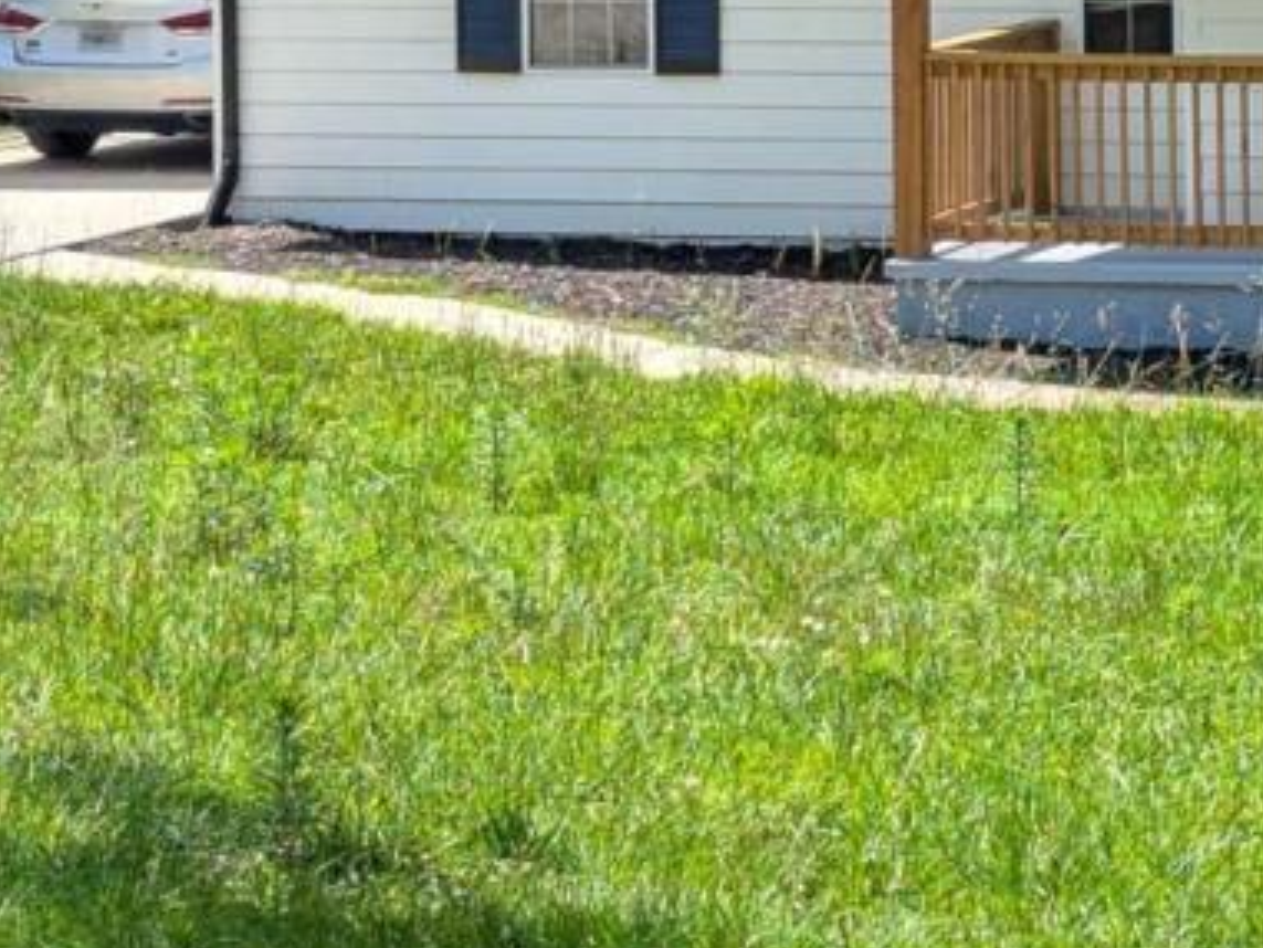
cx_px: 1455
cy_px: -219
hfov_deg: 12.8
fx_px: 5511
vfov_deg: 9.7
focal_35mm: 151
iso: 44
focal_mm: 6.81
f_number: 1.85
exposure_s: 1/1134
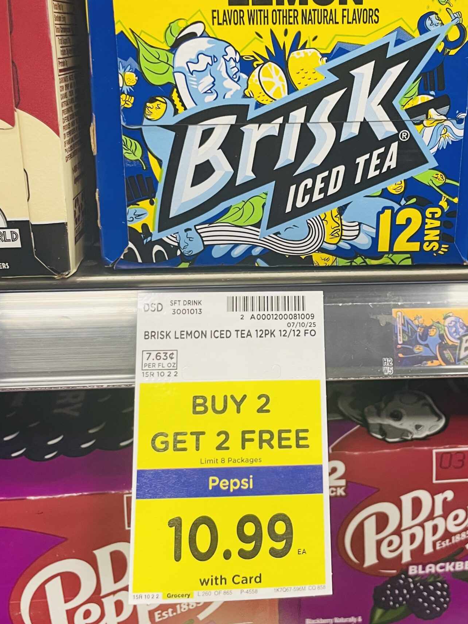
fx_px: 703
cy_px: 244
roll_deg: -0.2
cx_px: 280
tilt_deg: -17.4
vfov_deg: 47.5
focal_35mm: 39
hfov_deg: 36.7
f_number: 1.6
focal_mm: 4.2
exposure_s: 1/57
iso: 100
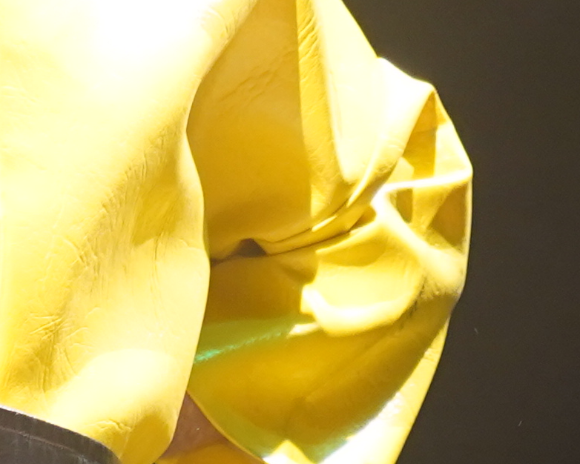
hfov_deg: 2.6
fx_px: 12981
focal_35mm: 756
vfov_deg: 2.0
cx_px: 84
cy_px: -210
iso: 1250
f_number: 4
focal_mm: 105
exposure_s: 1/160
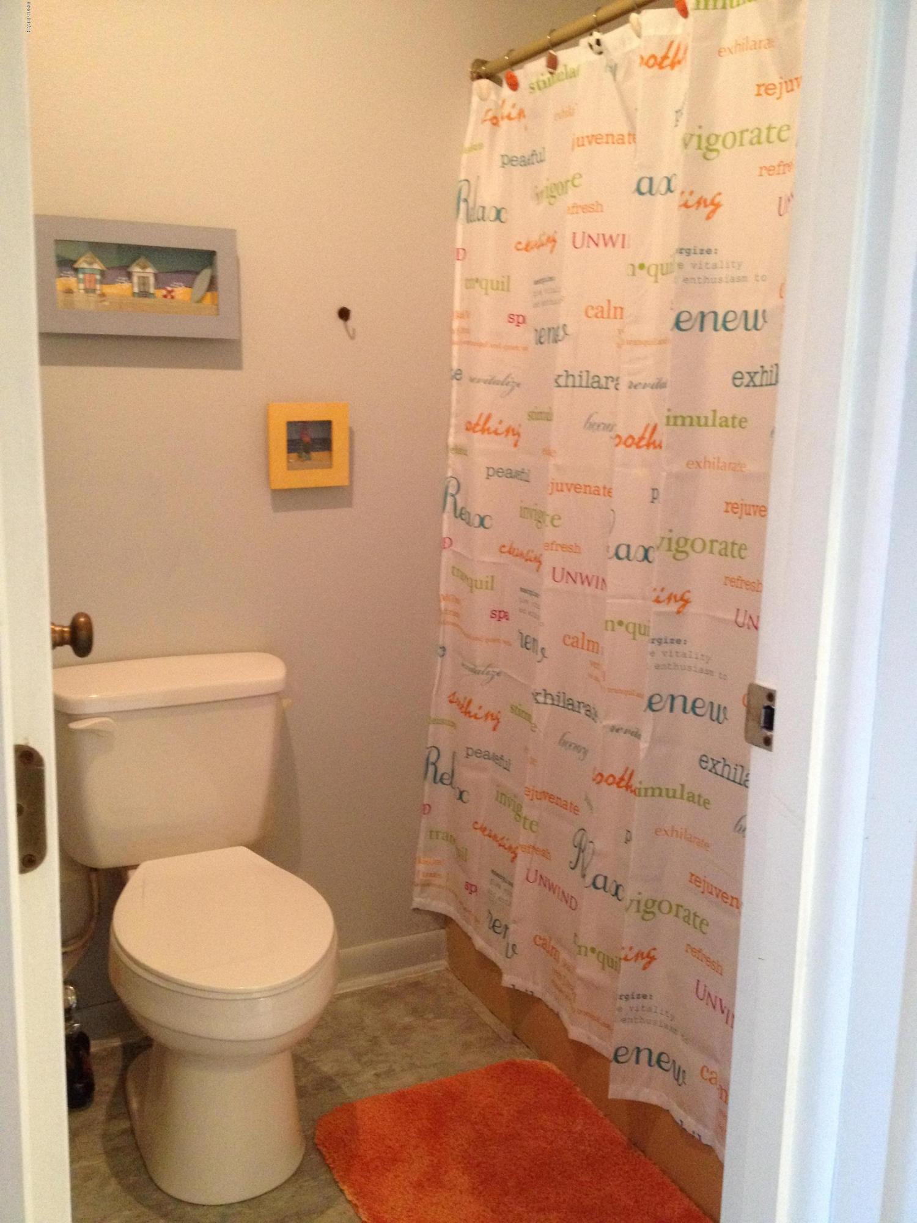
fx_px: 1236
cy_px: 612
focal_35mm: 35
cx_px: 458
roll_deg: +0.2
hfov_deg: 40.7
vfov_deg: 52.6
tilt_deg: -14.5
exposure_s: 1/20
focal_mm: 4.28
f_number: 2.4
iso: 320
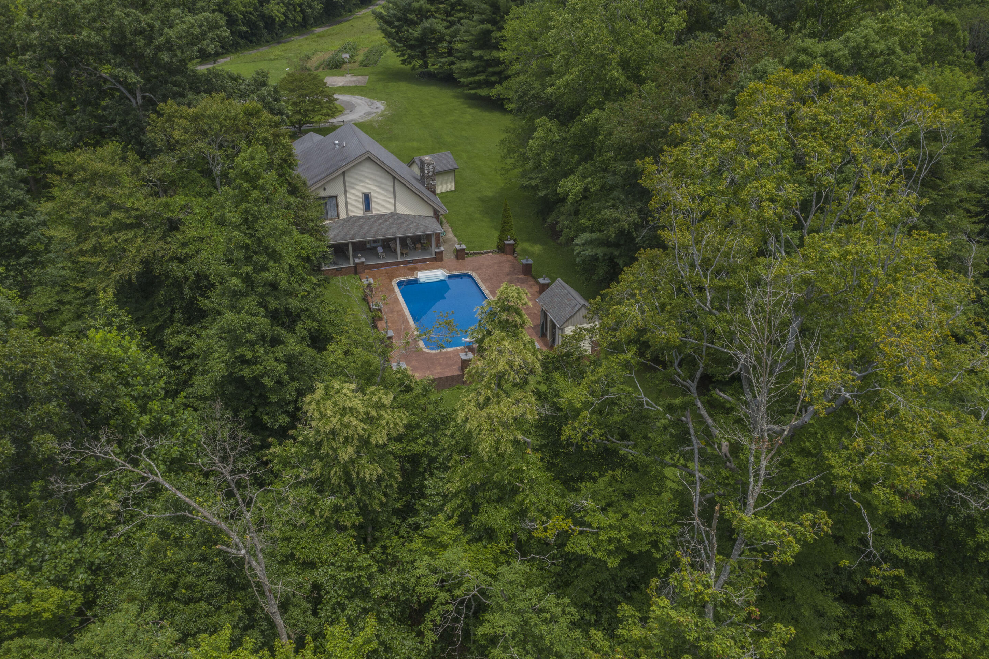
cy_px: 326
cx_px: 505
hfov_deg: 63.7
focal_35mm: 29
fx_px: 796
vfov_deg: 44.9
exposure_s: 1/400
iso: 100
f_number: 7.1
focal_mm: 10.26
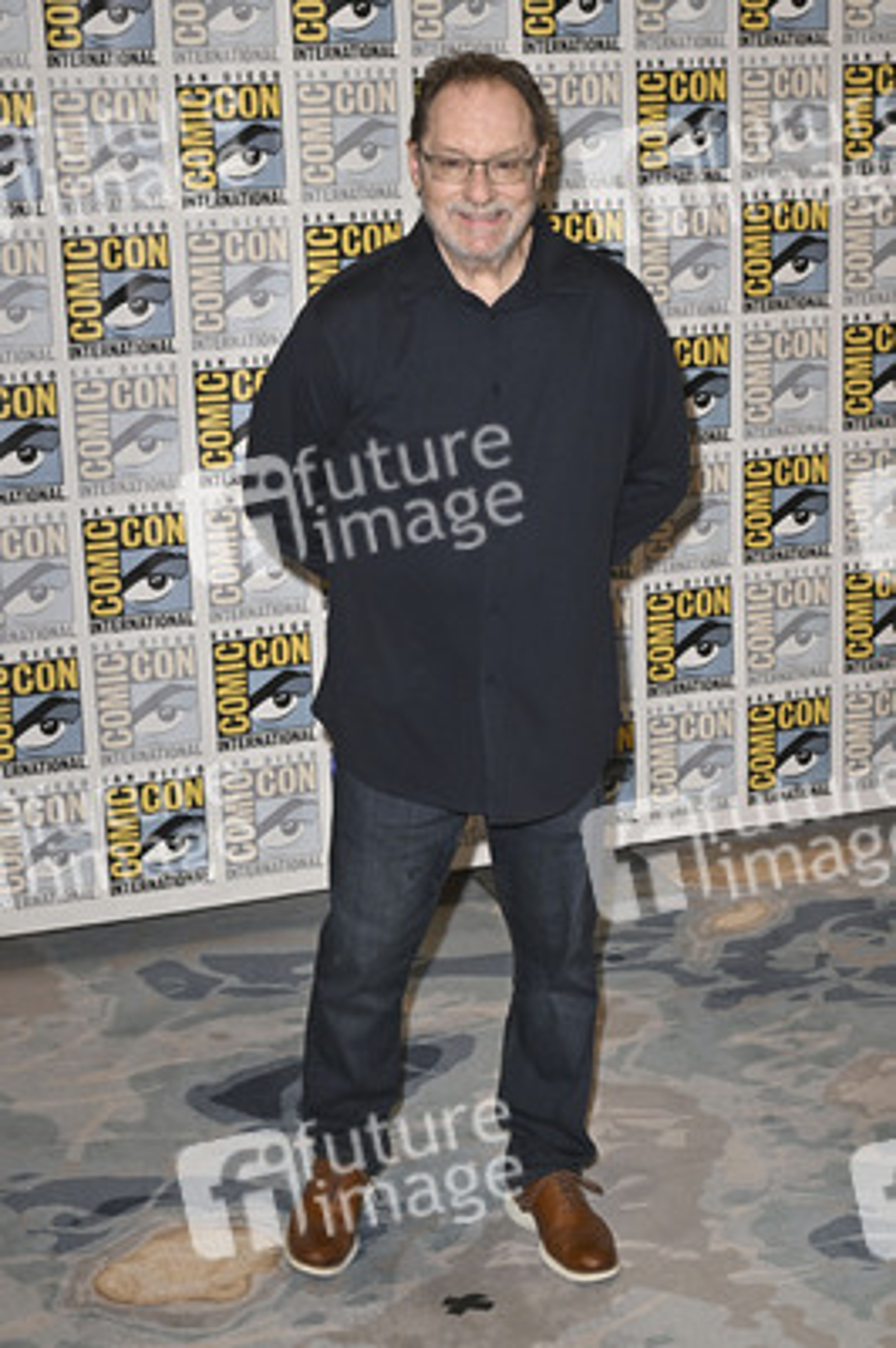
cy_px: 674
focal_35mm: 47
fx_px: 1758
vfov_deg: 41.9
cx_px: 448
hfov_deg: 28.6
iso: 2500
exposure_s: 1/250
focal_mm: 47
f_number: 5.6
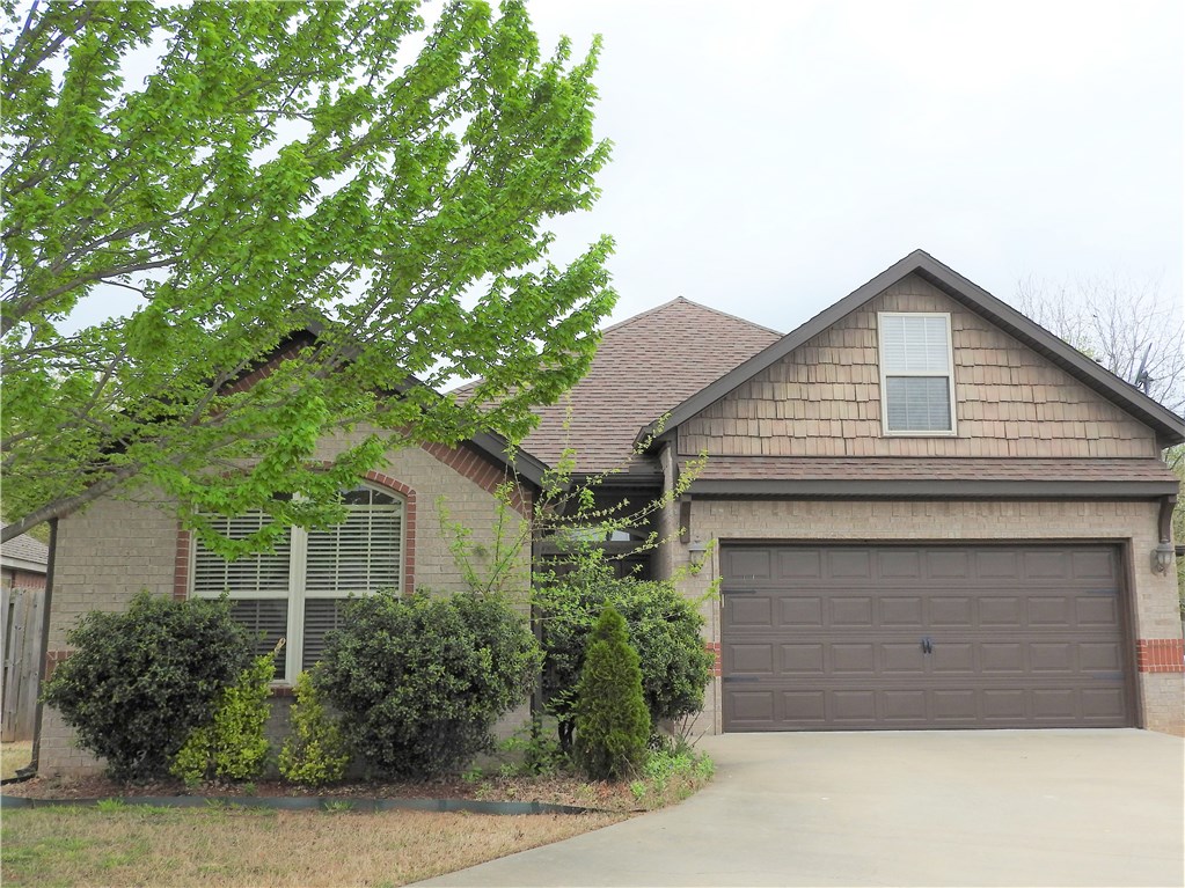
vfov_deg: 42.9
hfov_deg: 55.4
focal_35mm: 33
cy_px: 444
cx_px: 592
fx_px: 1130
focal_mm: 5.9
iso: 100
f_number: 3.6
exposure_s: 1/640
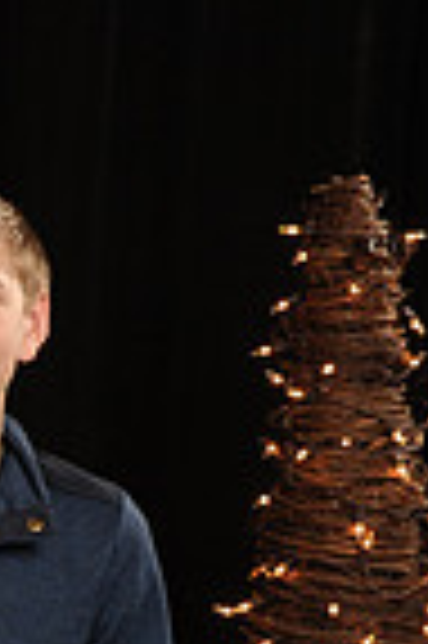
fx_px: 2324
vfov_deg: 15.6
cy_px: 576
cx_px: -797
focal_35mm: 130
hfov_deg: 8.9
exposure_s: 1/125
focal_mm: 32
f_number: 5.6
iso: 1000
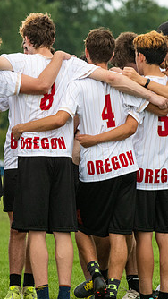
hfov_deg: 1.5
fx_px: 6491
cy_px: 162
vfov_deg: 2.6
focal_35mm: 820
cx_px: 18
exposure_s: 1/800
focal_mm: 300
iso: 1600
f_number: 9
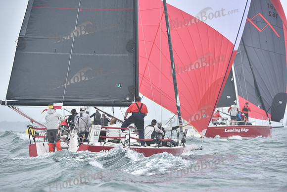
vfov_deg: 4.7
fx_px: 2312
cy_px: 96
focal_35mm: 290
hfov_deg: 7.1
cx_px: 144
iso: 320
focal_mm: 290
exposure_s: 1/1000
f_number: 5.6
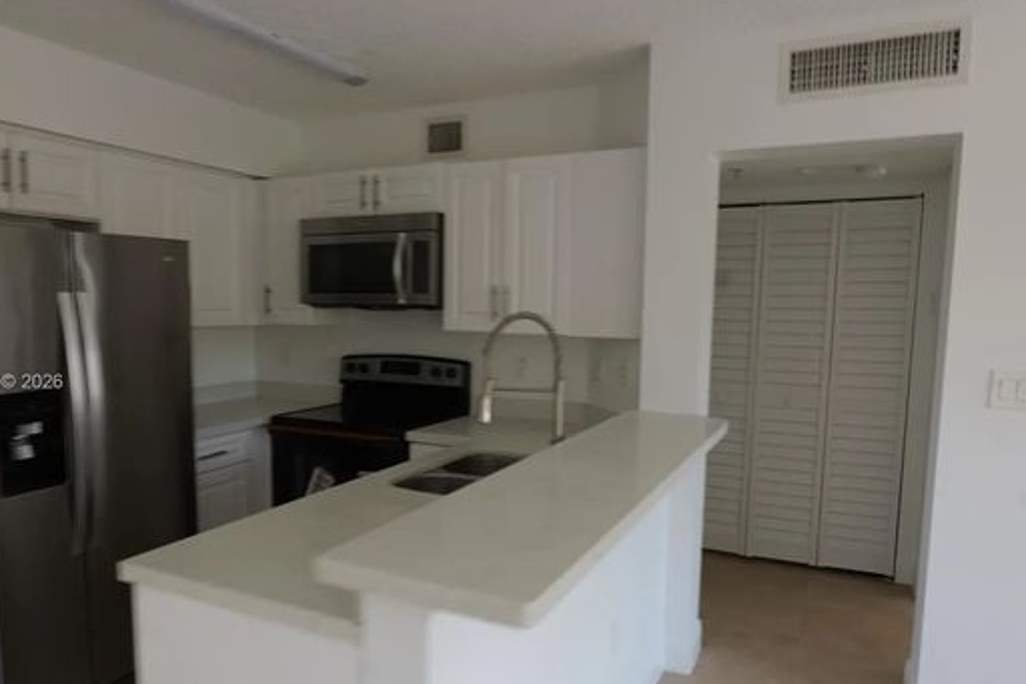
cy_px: 383
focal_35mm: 25
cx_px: 455
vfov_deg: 51.1
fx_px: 712
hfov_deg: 71.3
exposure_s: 1/3.2
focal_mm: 20
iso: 100
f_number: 11
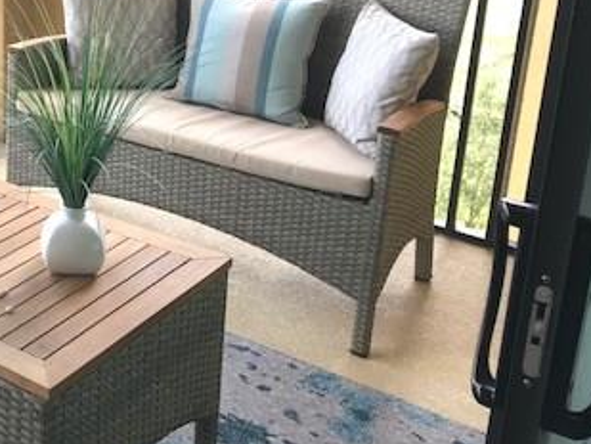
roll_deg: +1.0
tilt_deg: -17.8
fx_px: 991
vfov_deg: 24.9
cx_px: -10
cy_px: 98
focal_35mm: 58
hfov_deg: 30.7
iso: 32
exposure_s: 1/120
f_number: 1.8
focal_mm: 3.99
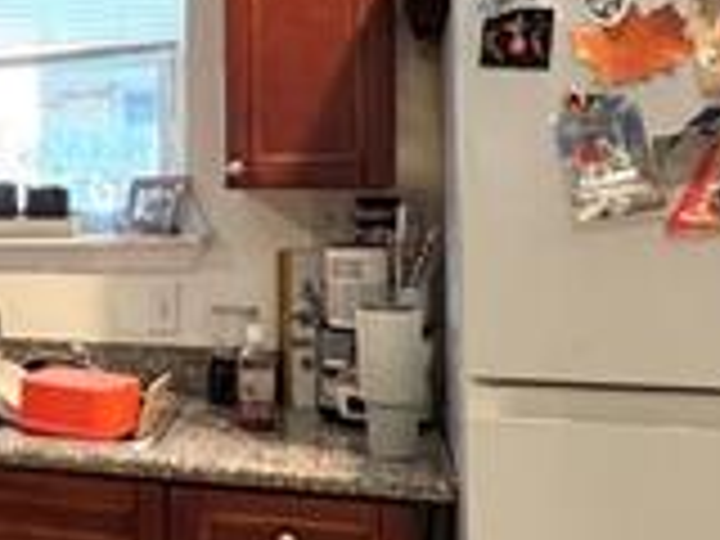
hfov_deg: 30.9
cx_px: -148
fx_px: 1082
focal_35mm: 52
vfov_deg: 27.9
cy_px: 184
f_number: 1.8
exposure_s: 1/120
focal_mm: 1.57
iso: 200
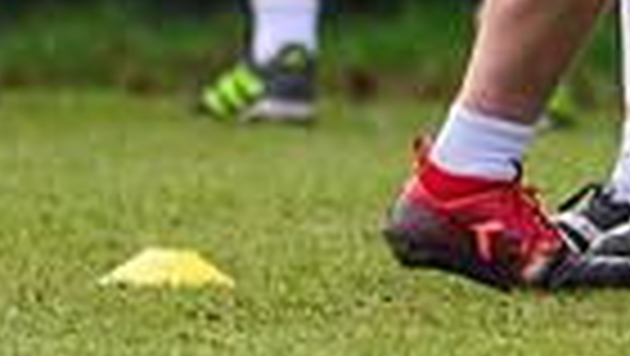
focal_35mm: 3334
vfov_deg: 0.4
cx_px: 957
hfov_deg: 0.6
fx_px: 55737
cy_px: -633
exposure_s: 1/2000
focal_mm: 560
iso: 1250
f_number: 4
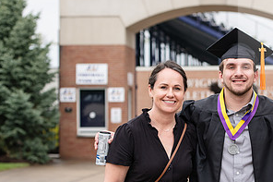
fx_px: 1114
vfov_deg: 9.3
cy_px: 109
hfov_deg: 13.9
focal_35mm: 147
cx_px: 210
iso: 200
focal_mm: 75
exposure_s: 1/640
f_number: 4
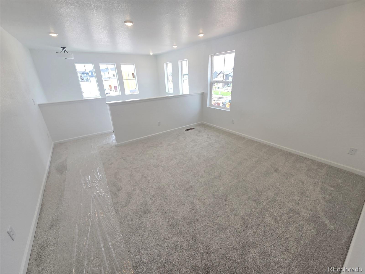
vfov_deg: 89.9
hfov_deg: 106.2
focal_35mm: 13
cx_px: 182
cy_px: 137
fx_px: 137
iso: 50
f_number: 2.2
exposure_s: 1/137
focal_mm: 2.2
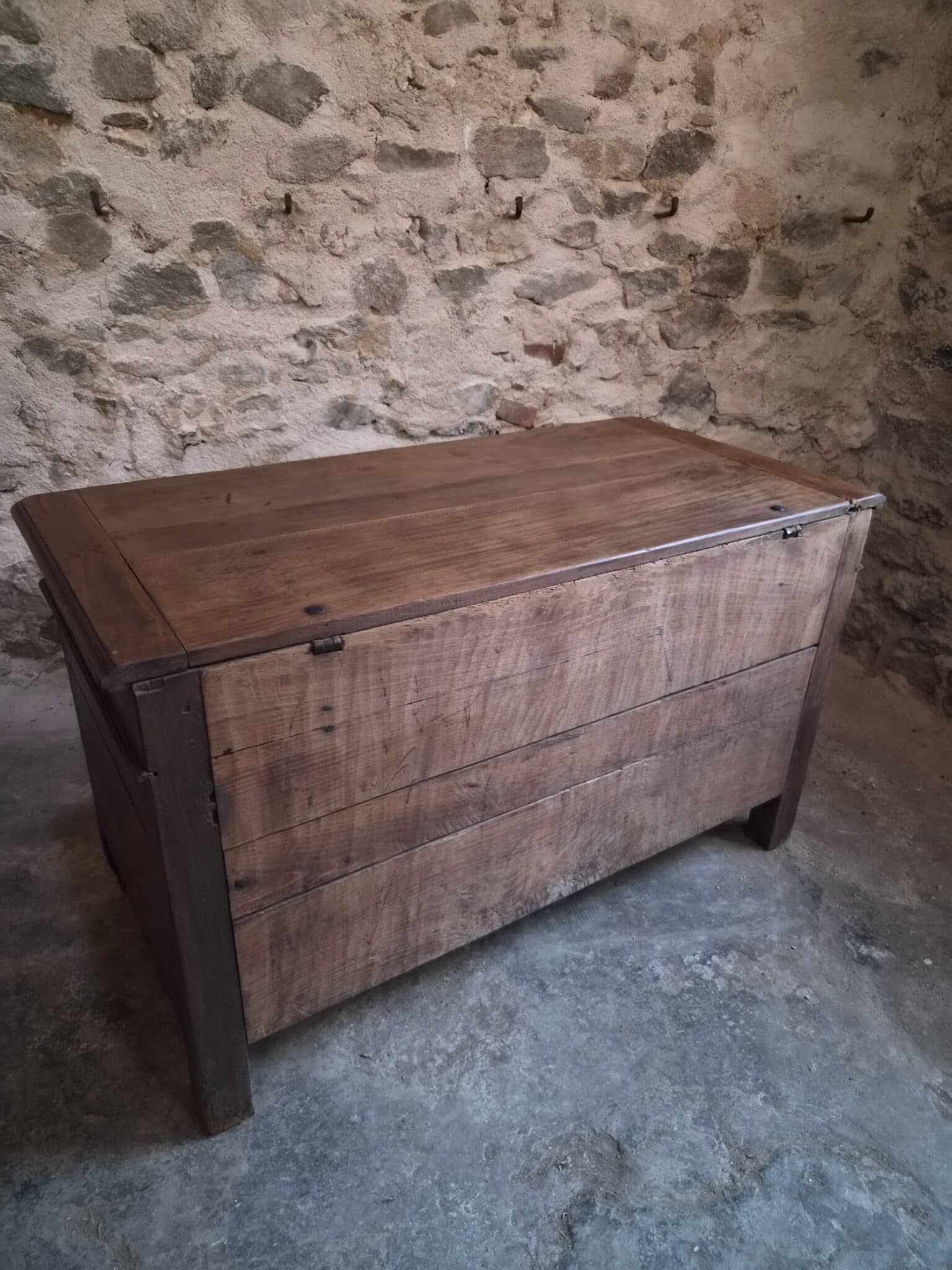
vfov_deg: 73.9
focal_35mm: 23
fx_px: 843
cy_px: 635
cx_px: 476
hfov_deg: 58.9
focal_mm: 5.4
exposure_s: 1/50
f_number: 1.8
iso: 1600
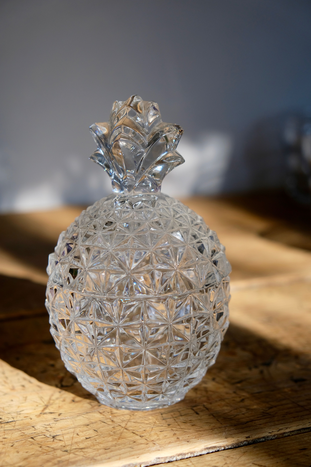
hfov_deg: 23.0
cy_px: 234
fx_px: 764
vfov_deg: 33.9
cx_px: 156
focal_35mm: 59
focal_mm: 39
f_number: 4
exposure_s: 1/210
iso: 400
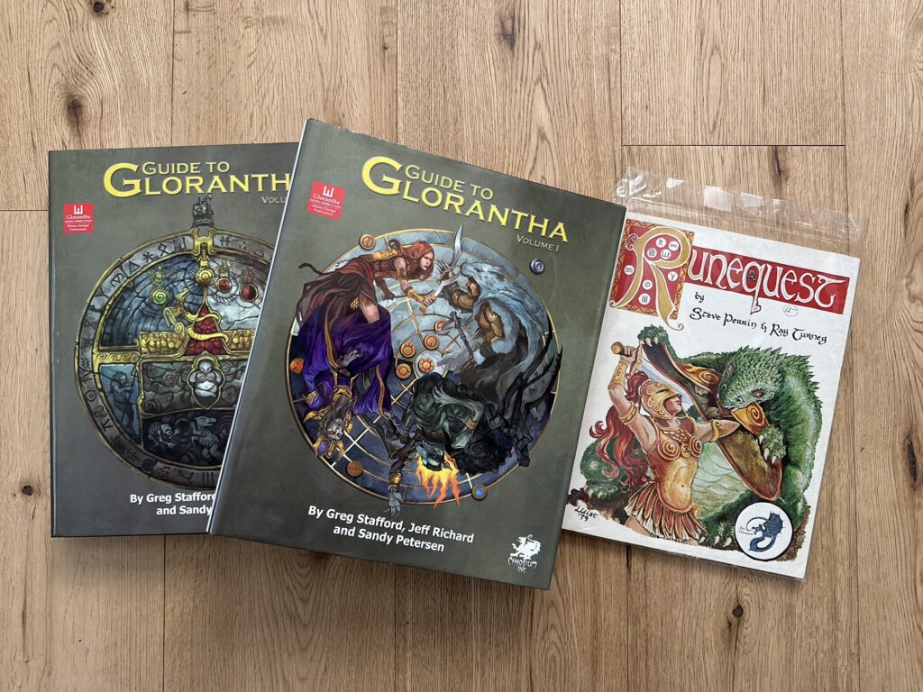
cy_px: 346
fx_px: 640
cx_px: 462
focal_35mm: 24
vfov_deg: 56.8
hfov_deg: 71.6
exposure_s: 1/112
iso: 250
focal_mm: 6.86
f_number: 1.78
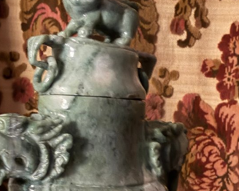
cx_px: 95
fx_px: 368
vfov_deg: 27.0
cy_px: 202
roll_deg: -2.8
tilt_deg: -7.9
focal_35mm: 52
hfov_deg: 35.9
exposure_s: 1/7
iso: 400
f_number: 2.2
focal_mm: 2.22
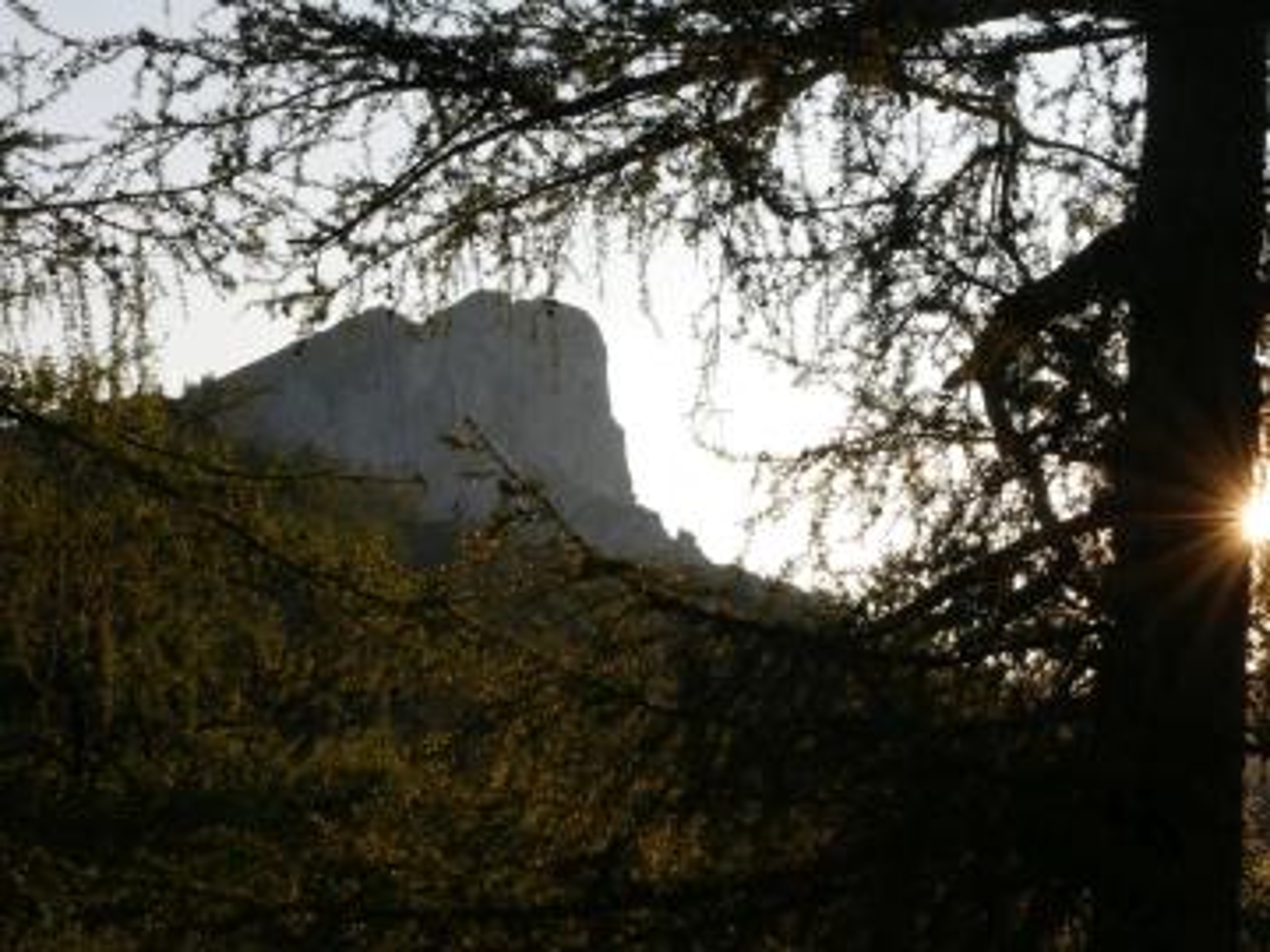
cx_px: 635
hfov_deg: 25.7
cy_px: 476
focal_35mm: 76
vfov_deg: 19.4
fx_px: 2788
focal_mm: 38
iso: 500
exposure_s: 1/100
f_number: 22
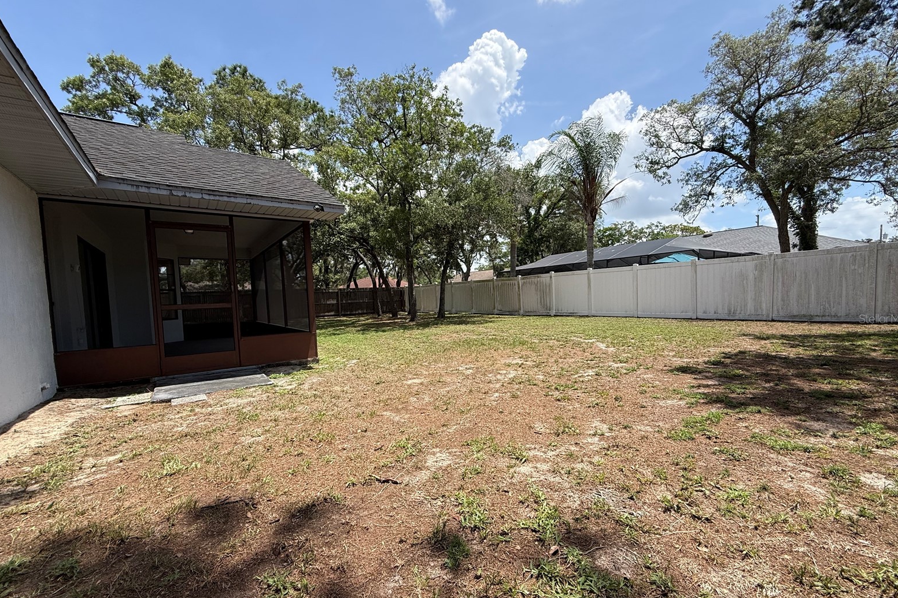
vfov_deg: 77.2
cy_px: 318
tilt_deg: -3.0
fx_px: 374
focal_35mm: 15
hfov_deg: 100.4
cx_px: 451
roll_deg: +3.1
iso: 50
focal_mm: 2.22
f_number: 2.2
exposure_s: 1/1145
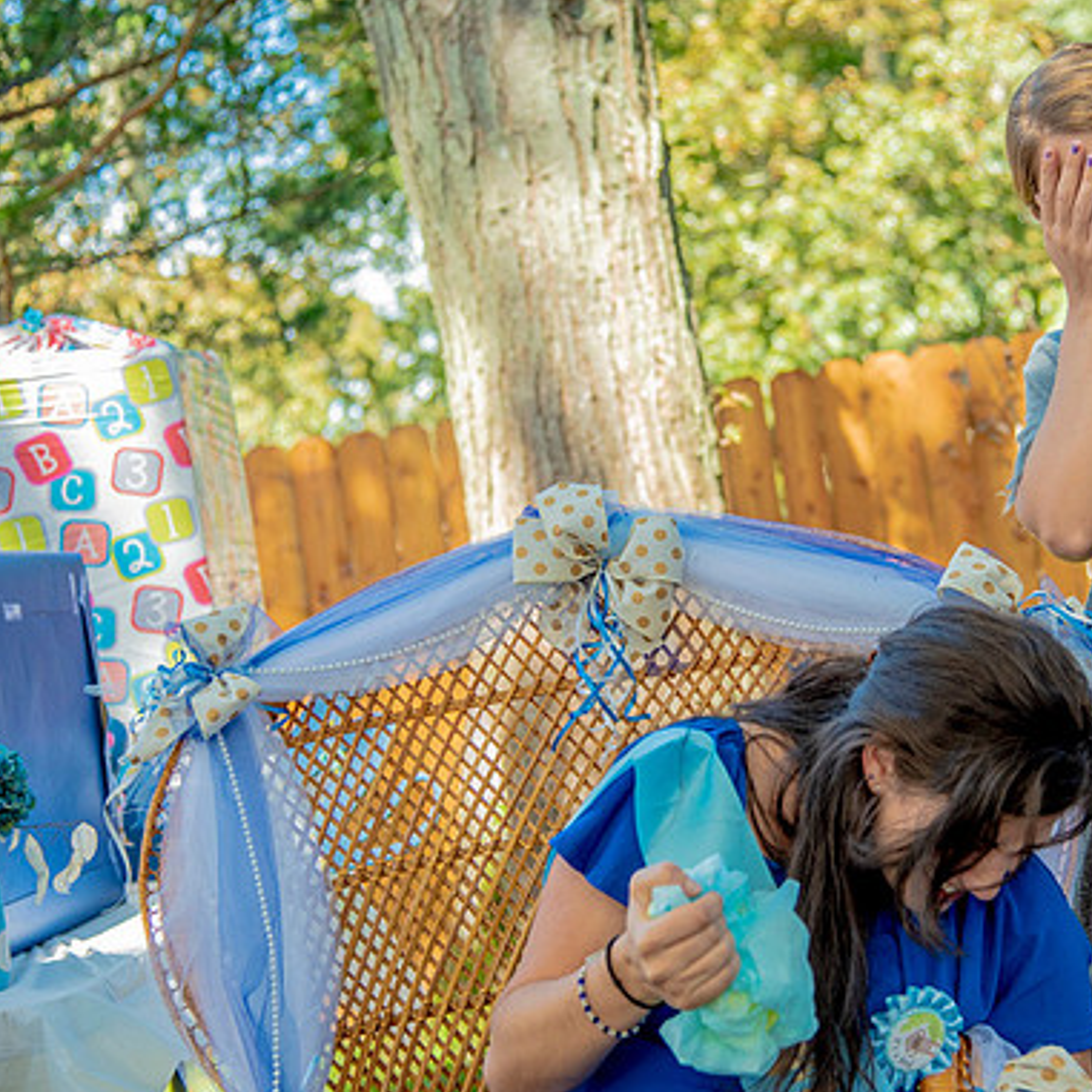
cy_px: 549
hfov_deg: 22.9
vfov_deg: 23.1
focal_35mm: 75
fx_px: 2677
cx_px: 748
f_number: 4
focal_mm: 58
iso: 125
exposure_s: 1/125
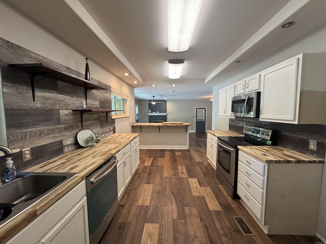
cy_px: 122
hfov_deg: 102.1
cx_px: 163
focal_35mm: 14
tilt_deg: -3.3
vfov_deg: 85.7
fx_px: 132
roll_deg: +0.3
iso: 250
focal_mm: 2.22
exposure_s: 1/60
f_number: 2.2
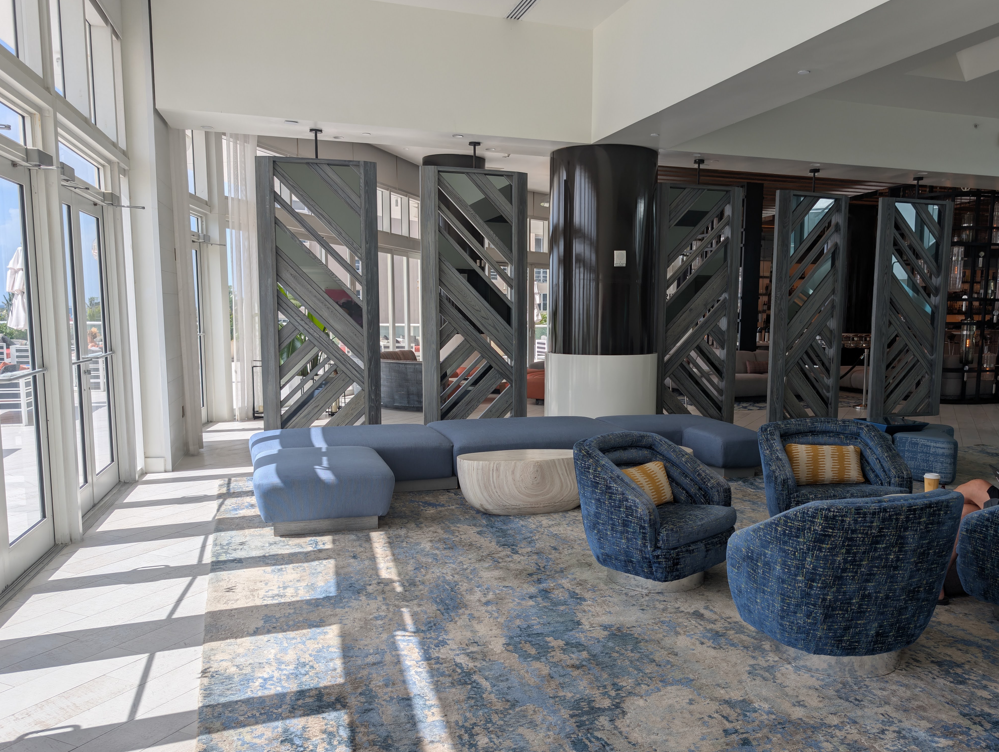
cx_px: 556
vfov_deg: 49.8
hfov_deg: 63.2
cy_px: 413
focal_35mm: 28
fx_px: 809
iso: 20
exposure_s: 1/300
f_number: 1.68
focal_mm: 6.9
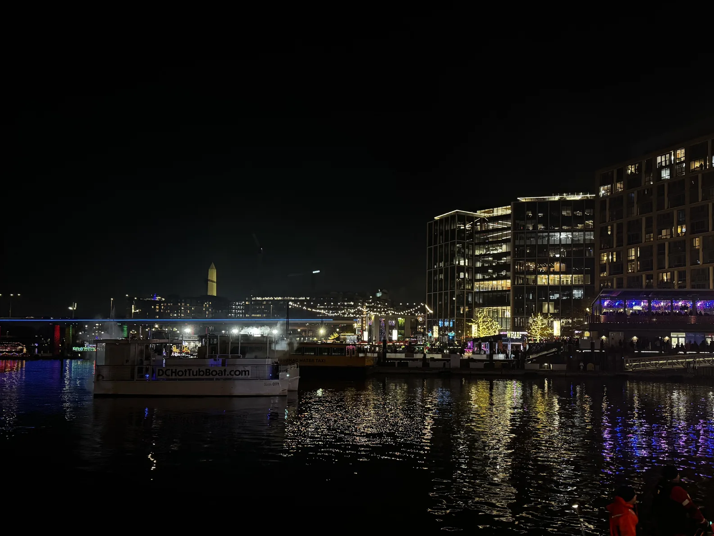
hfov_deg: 61.4
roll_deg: -0.9
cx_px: 410
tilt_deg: +1.5
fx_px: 598
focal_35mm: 29
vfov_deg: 48.0
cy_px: 312
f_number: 1.78
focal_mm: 6.76
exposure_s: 1/60
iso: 800
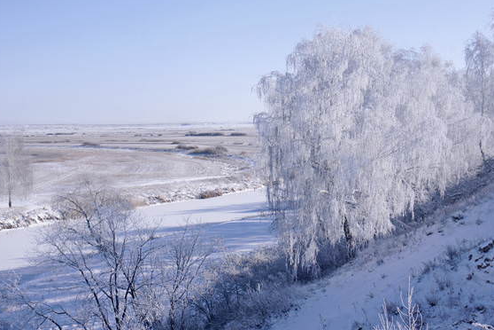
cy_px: 188
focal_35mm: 58
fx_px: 796
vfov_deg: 23.4
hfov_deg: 34.5
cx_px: 235
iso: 200
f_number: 13
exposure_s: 1/200
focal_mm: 30
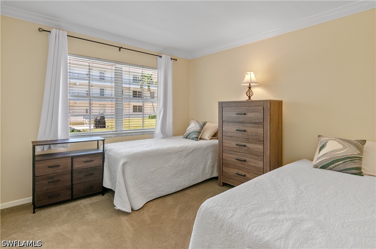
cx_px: 188
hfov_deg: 90.1
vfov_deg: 67.2
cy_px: 124
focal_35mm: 18
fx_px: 188
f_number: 5.6
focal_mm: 12
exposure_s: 1/15
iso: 200
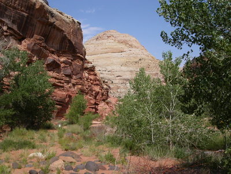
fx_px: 254
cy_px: 87
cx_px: 116
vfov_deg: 37.7
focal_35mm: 38
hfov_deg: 49.0
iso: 100
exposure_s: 1/500
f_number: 8
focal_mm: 7.8
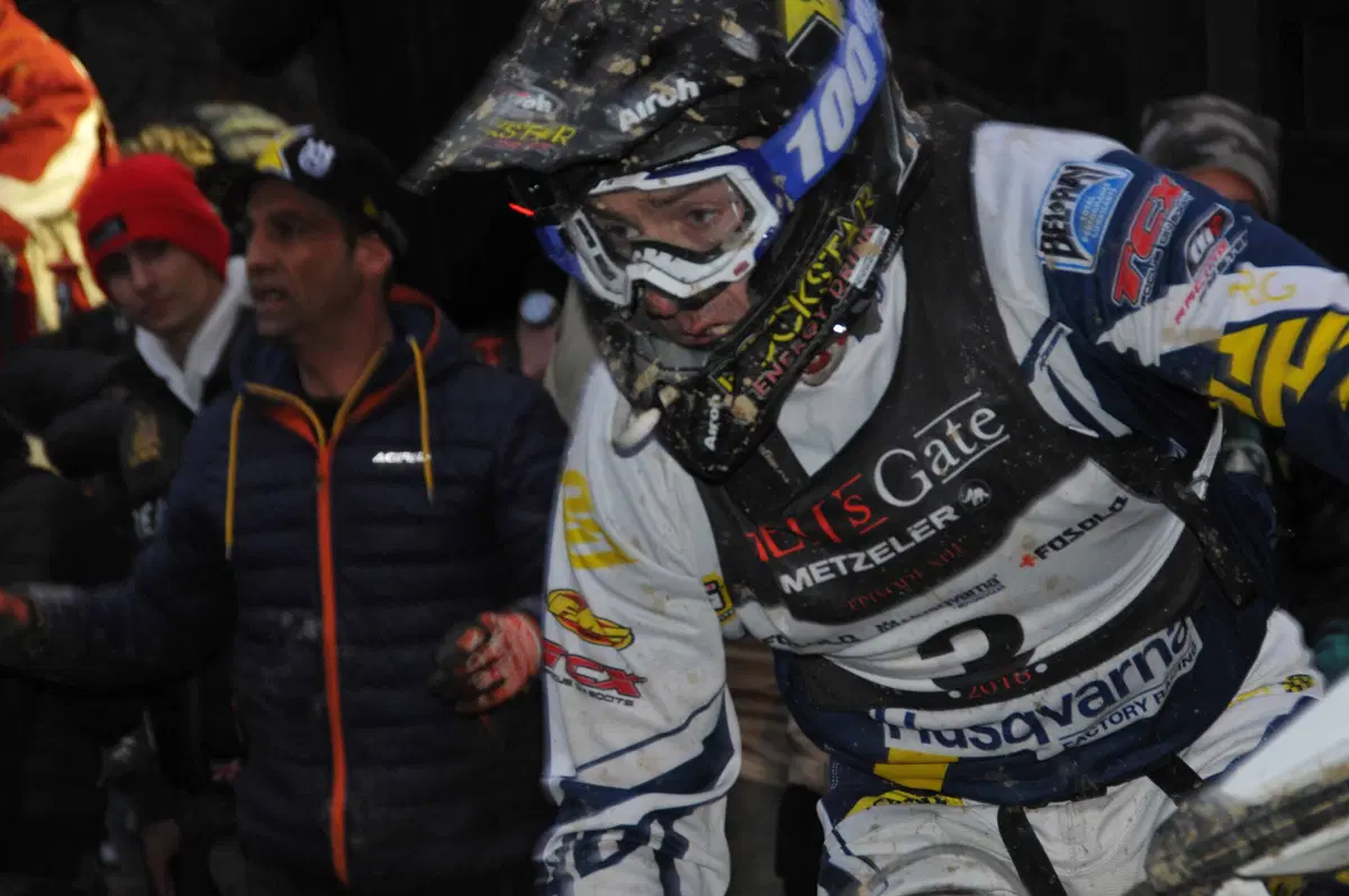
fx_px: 6737
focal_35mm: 180
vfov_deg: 7.6
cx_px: 674
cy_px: 448
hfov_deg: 11.4
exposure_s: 1/60
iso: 800
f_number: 9
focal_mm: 120
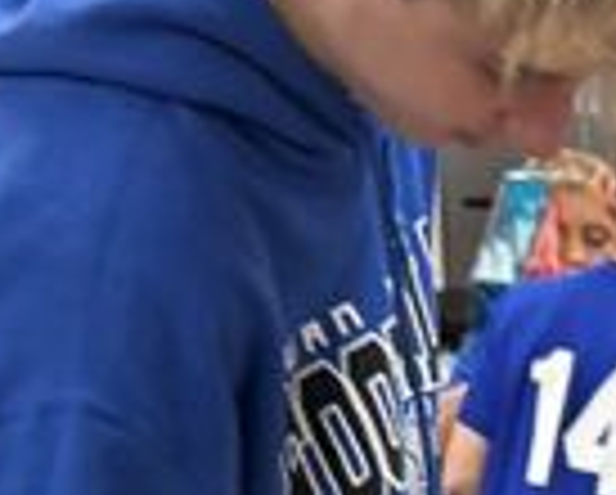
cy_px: 1048
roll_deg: -1.4
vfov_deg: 8.3
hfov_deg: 10.2
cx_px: 1241
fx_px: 3195
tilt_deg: -17.2
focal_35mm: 175
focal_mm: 6.76
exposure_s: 1/59
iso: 160
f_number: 1.78
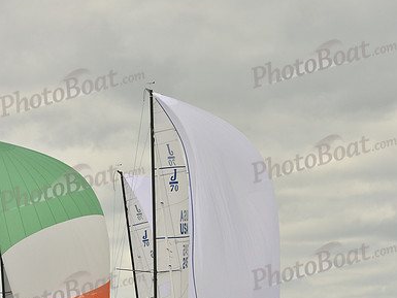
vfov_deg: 4.3
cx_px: 198
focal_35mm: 348
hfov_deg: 5.7
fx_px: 3992
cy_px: 225
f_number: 8
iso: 320
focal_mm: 240
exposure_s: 1/1250
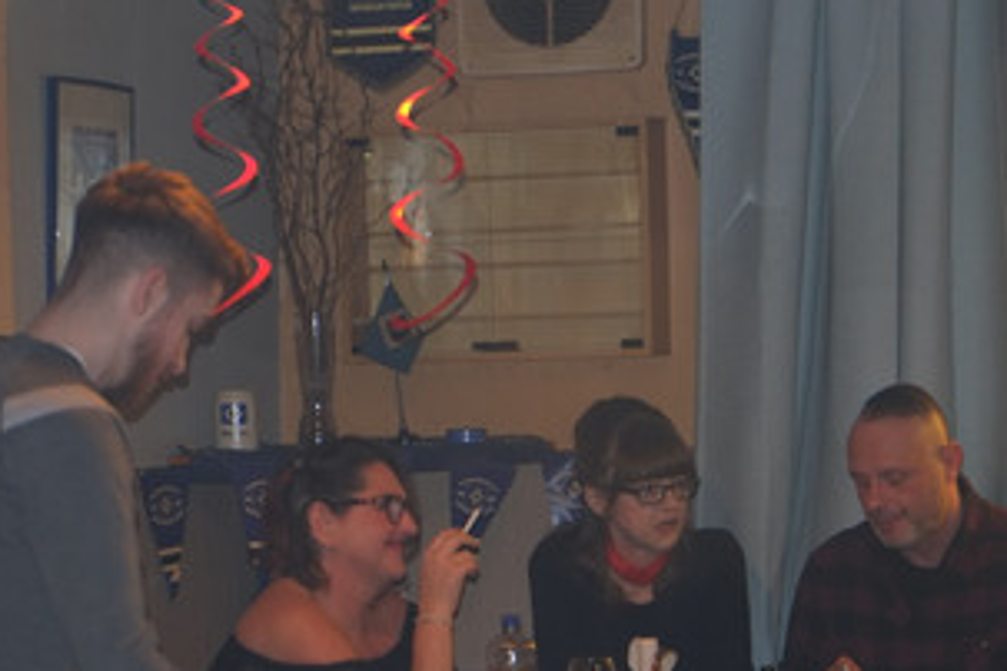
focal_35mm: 137
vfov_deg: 10.0
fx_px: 3832
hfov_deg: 15.0
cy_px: 520
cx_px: 386
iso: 800
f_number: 4
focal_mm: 55
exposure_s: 1/15
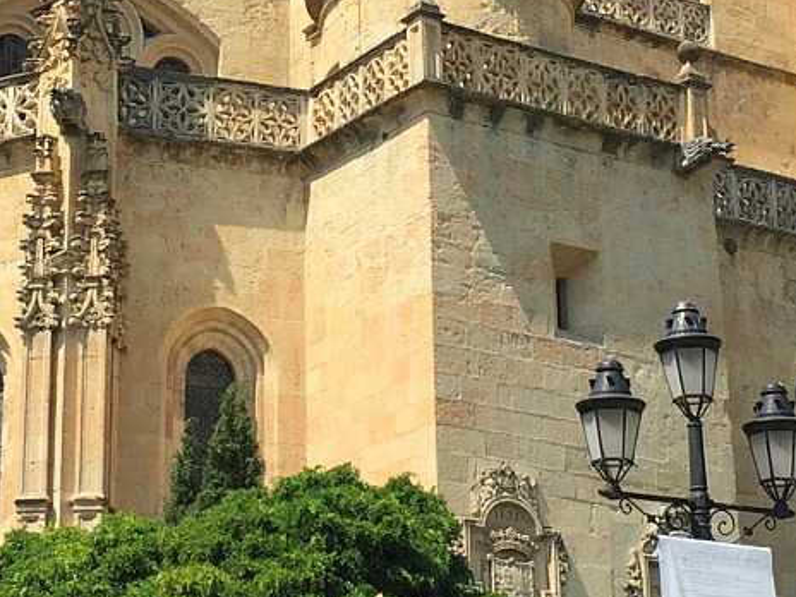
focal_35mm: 100
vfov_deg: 14.8
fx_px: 2300
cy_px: 211
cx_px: 300
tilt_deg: +20.3
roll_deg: -0.2
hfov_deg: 19.6
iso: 32
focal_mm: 4.15
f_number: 2.2
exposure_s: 1/1980
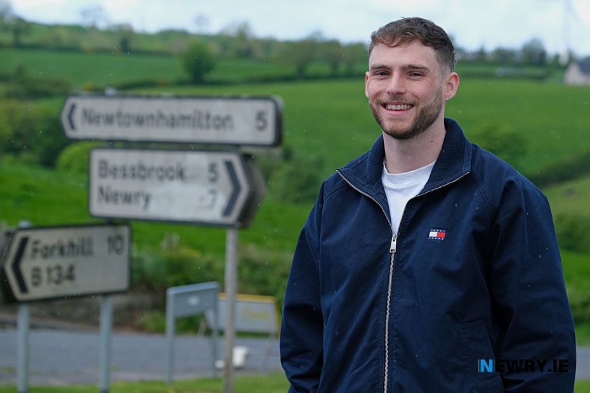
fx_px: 1901
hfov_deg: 17.6
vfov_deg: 11.8
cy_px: 196
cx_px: 295
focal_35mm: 116
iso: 400
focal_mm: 77.3
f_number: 4
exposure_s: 1/950
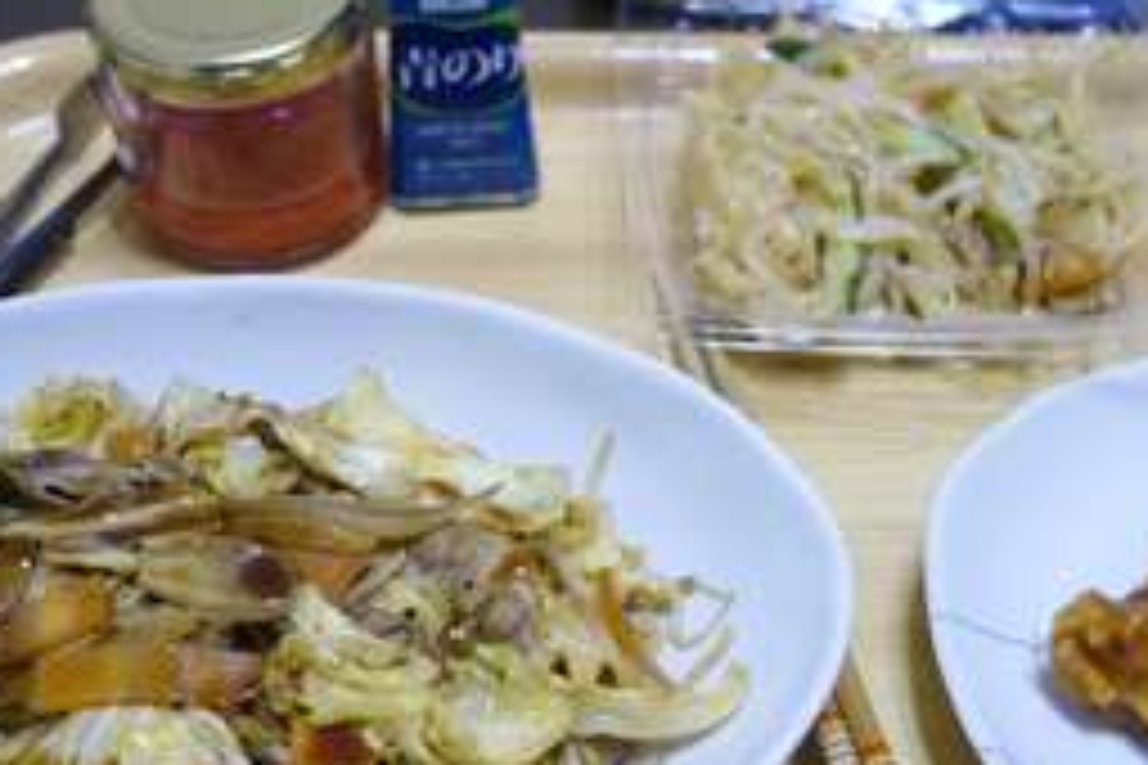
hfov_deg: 36.2
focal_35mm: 55
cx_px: 666
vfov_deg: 24.6
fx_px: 1754
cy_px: 308
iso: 320
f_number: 1.8
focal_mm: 10.4
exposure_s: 1/30
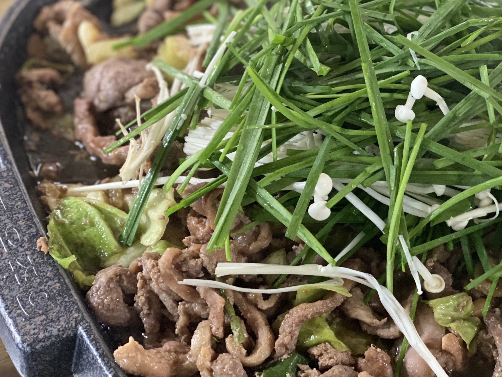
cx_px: 435
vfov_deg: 16.2
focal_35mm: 91
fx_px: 1320
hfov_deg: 21.1
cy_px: 174
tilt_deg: -46.4
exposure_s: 1/30
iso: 320
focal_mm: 6
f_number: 2
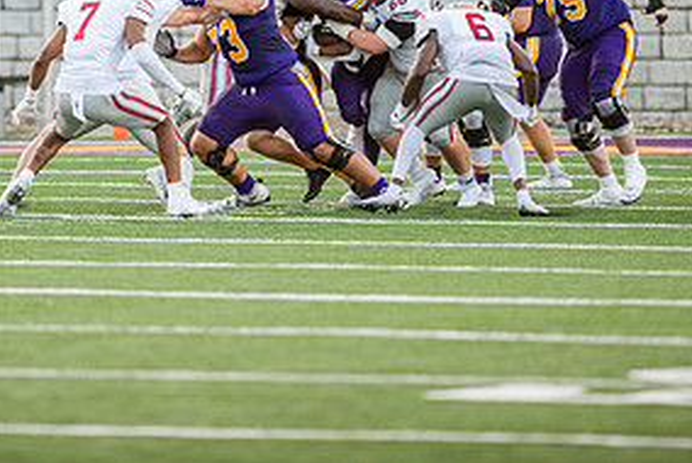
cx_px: 158
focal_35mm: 612
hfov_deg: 3.4
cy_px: -6
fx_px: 11776
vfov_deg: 2.3
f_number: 3.2
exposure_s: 1/1000
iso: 1250
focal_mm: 300
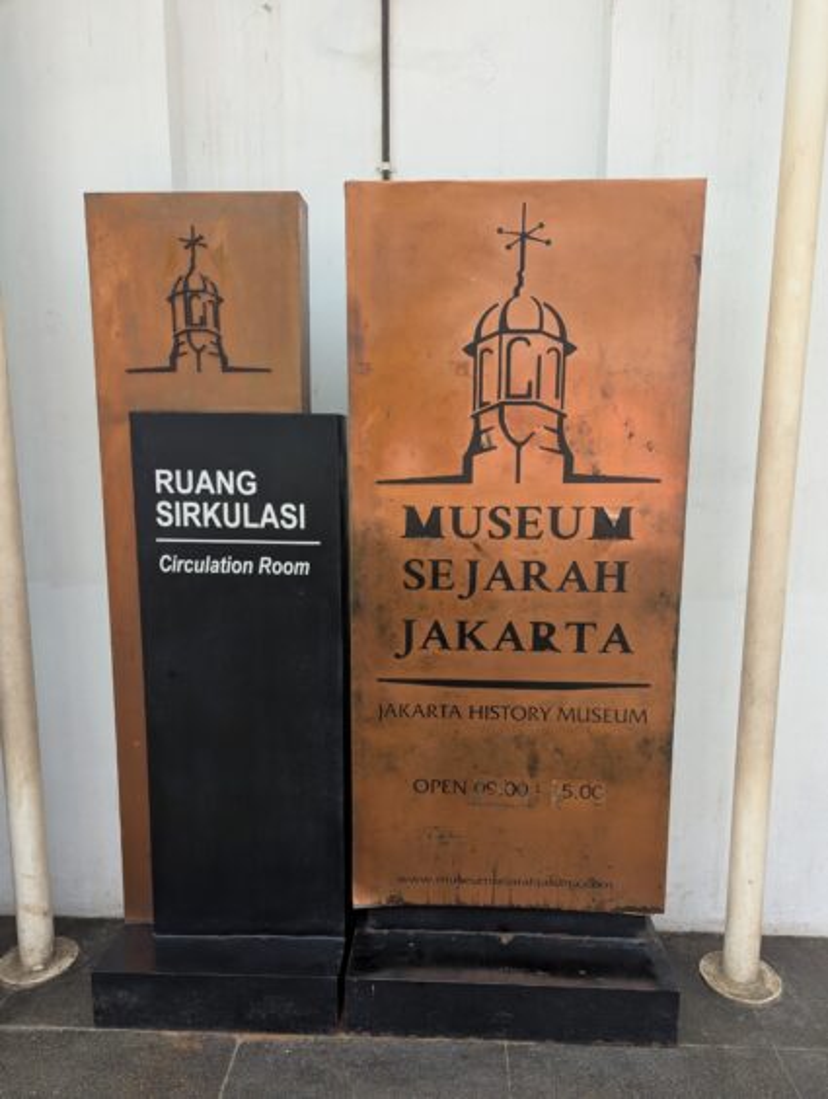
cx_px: 414
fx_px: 763
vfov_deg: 71.5
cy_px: 550
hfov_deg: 57.0
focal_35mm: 24
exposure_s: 1/293
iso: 44
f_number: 1.85
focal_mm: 6.81
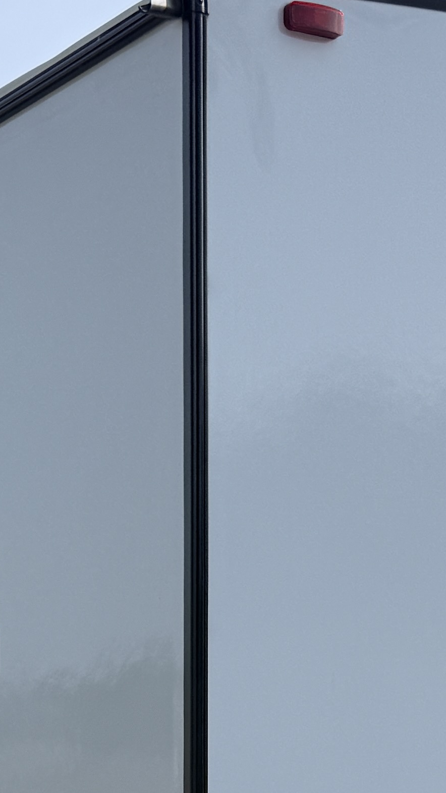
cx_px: 153
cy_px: 796
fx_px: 1998
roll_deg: +0.0
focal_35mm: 95
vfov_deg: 21.6
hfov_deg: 12.7
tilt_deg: +1.0
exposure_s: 1/6173
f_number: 1.78
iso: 80
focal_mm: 6.76
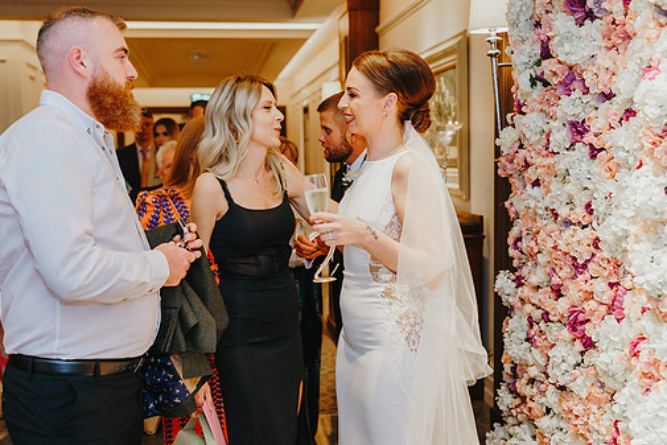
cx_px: 295
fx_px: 797
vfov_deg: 31.2
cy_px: 216
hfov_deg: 45.3
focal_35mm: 43
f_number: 2.2
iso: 640
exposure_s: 1/200
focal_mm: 35
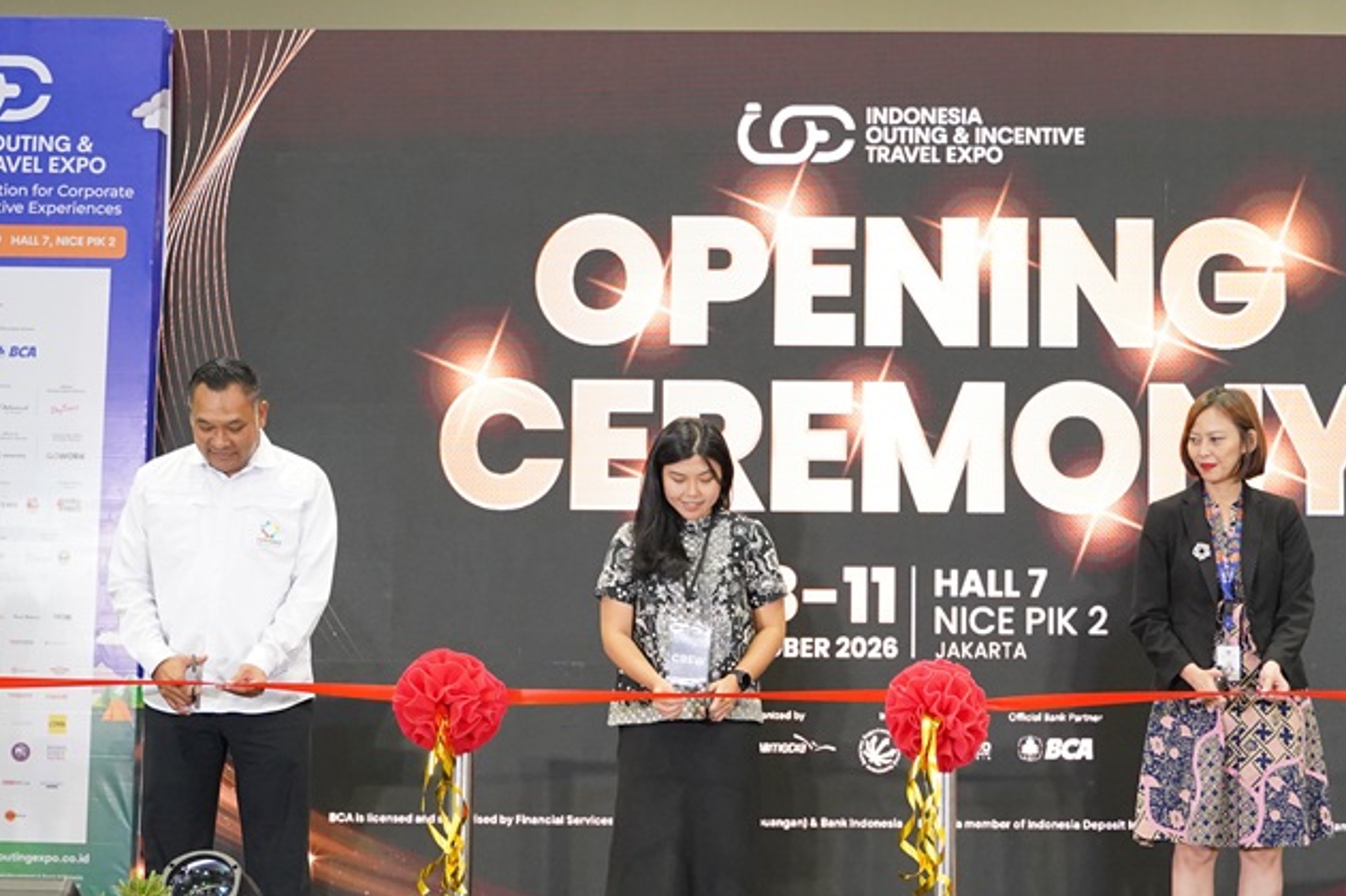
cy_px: 523
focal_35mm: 59
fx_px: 2205
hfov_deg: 33.8
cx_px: 830
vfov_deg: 22.9
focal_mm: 31
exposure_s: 1/250
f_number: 2.8
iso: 3200
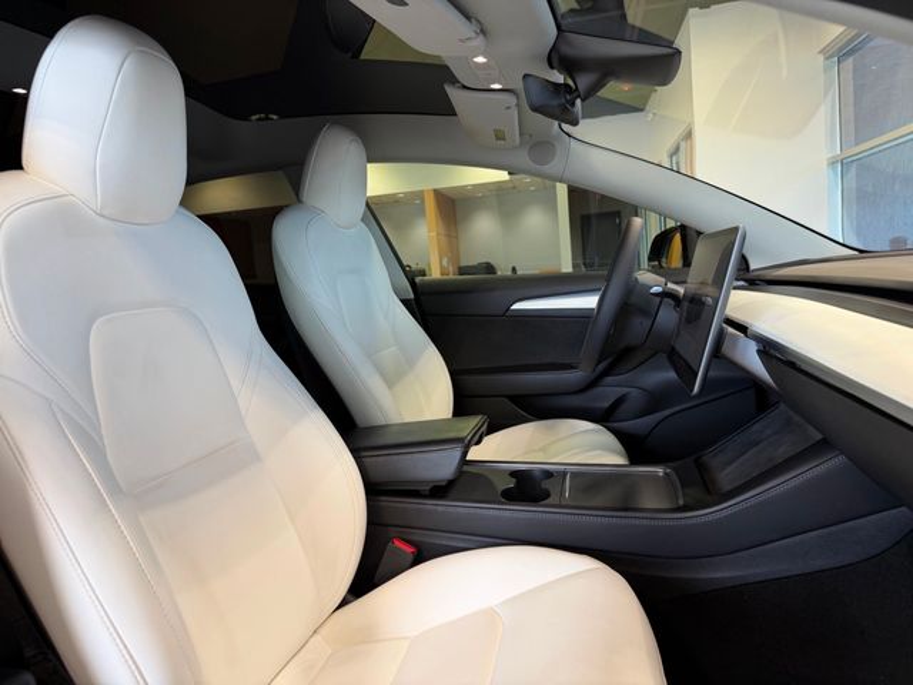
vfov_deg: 56.8
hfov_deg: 71.6
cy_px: 342
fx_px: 633
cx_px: 456
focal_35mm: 24
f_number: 1.78
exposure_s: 1/104
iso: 125
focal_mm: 6.76
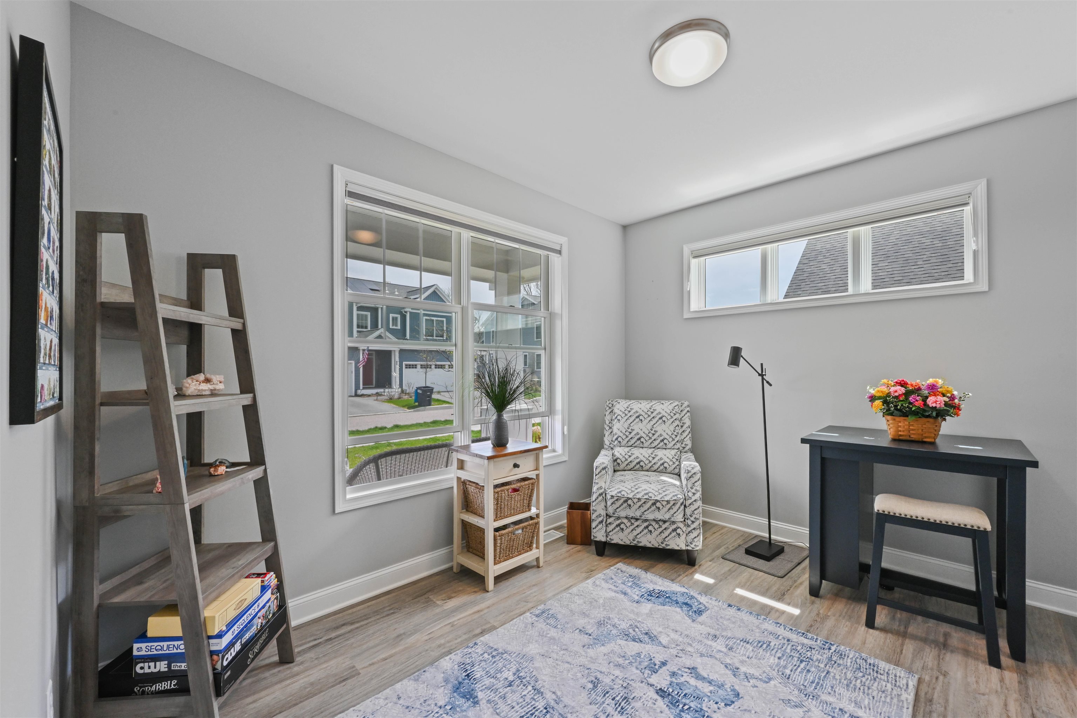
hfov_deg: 104.3
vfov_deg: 81.2
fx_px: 419
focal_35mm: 14
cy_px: 359
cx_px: 538
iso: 1000
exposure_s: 1/20
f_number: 14
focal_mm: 14
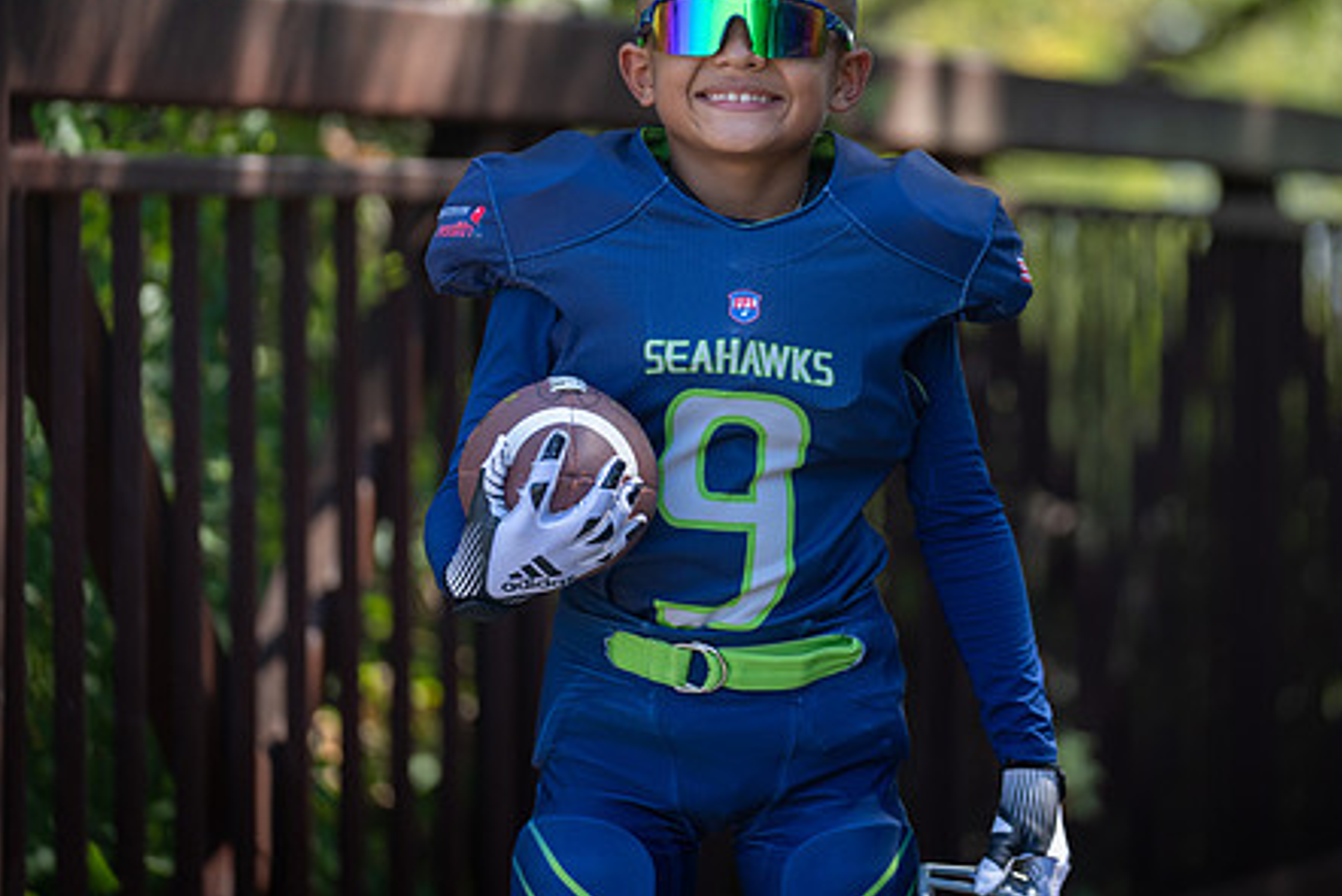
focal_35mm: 181
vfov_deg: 7.6
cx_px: 780
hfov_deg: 11.4
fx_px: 6749
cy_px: 327
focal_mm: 138
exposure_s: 1/320
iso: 100
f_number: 2.8
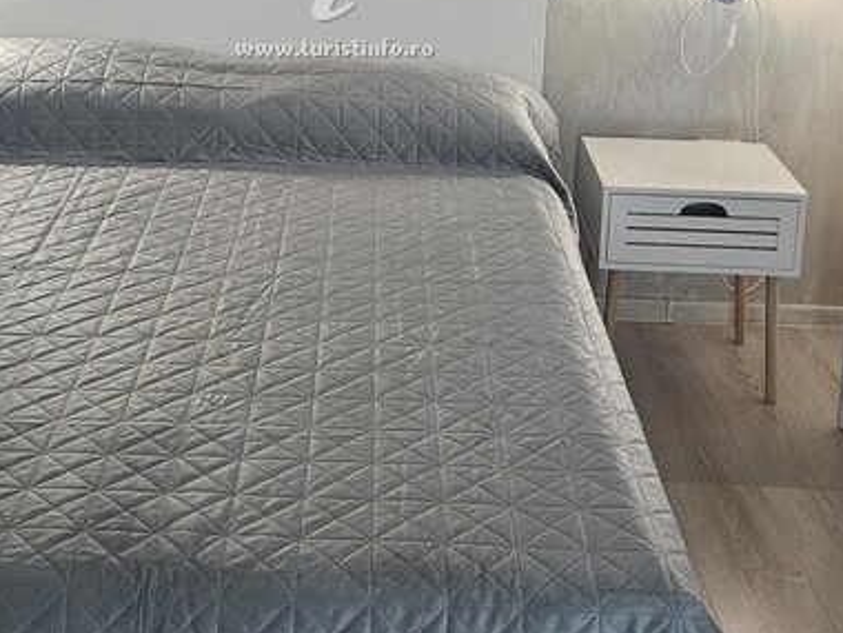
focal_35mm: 62
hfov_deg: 31.1
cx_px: 351
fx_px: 1510
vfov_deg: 22.7
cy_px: 2
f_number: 1.8
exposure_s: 1/100
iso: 500
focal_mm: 5.4
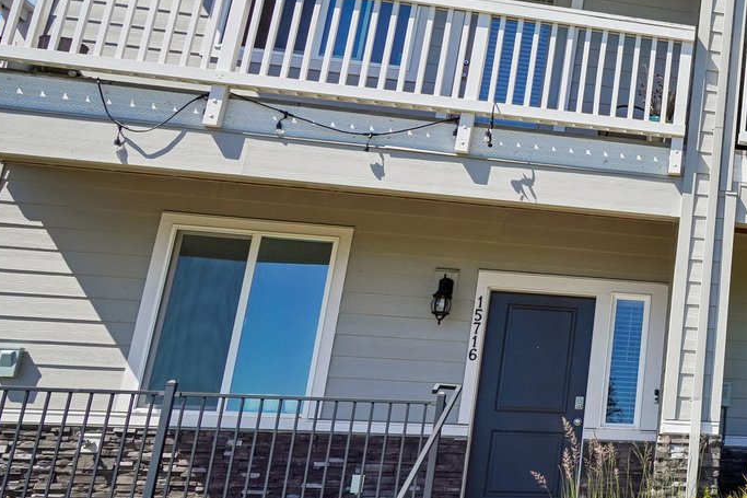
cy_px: 193
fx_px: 996
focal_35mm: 48
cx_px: 1022
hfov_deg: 30.3
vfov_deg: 28.0
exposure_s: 1/640
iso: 400
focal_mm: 16
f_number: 8
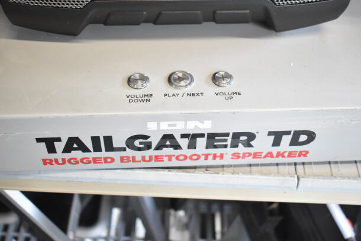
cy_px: 120
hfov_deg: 38.9
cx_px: 180
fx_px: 512
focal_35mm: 51
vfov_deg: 26.5
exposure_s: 1/50
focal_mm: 34
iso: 2000
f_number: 4.5
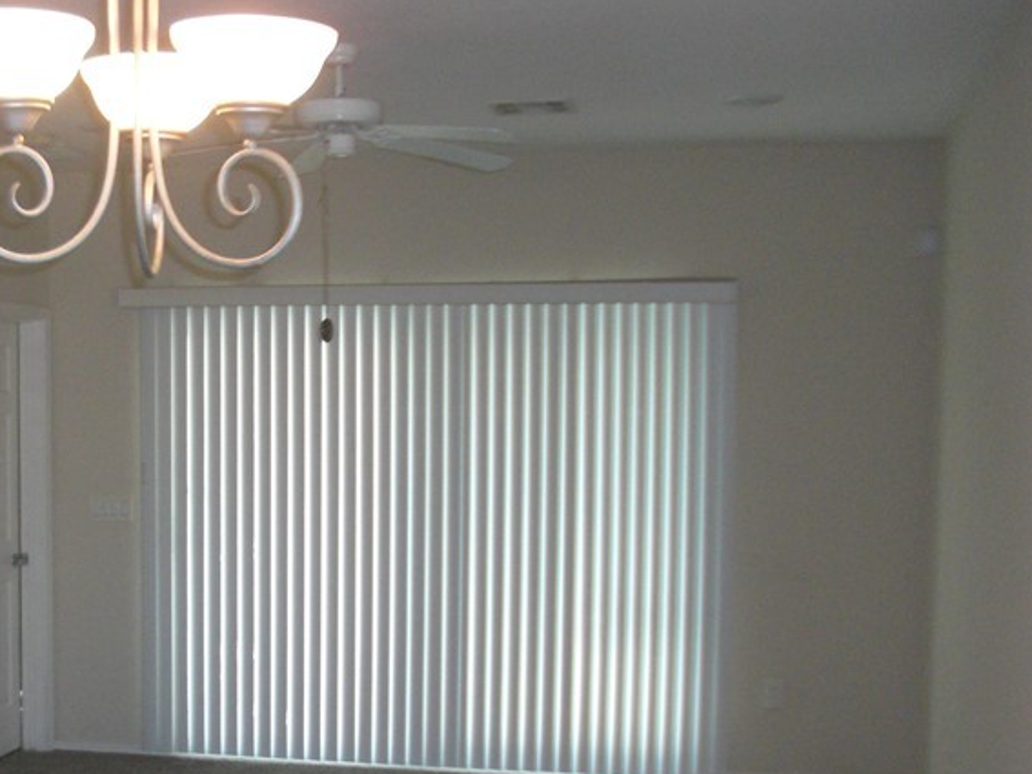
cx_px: 157
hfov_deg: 28.9
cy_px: 594
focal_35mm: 65
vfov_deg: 22.3
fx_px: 1937
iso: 200
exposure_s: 1/60
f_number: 2.8
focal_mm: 6.3
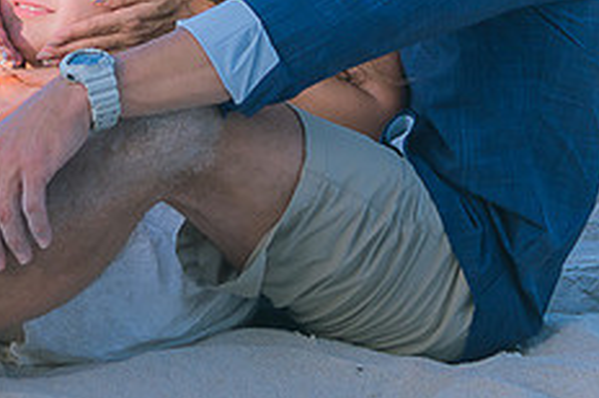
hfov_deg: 9.7
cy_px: -137
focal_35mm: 211
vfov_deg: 6.4
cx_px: 74
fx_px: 3506
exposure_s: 1/200
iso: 100
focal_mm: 52
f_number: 4
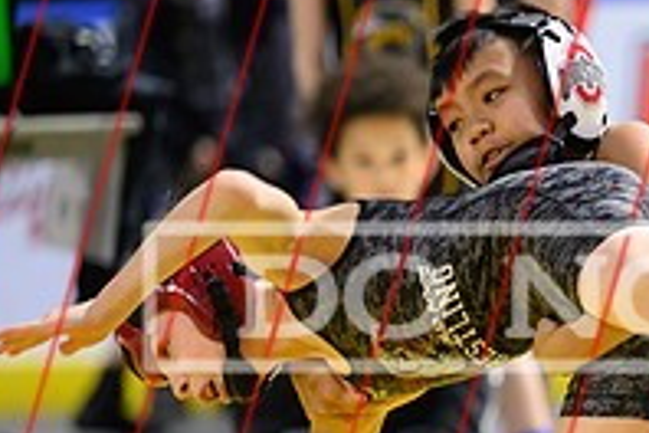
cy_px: 320
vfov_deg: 2.8
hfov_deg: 4.1
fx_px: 8959
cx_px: 751
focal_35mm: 497
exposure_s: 1/800
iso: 2800
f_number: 2.8
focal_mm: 170
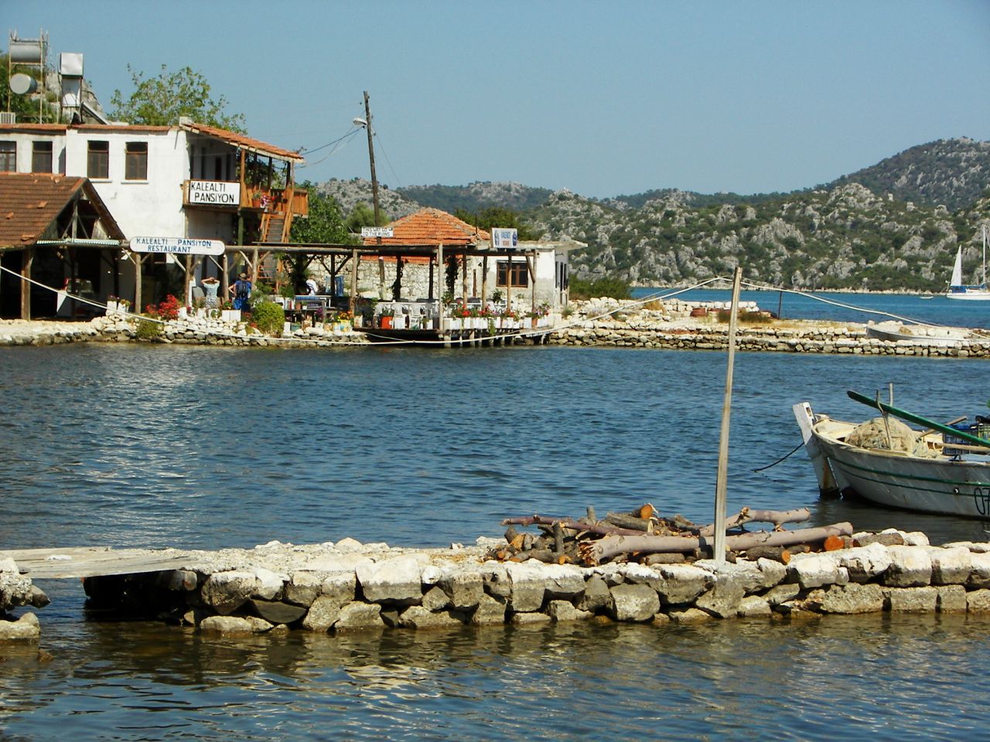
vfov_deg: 13.5
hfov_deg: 17.9
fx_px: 3146
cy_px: 371
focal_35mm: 110
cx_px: 495
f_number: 4.5
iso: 50
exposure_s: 1/640
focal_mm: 18.3
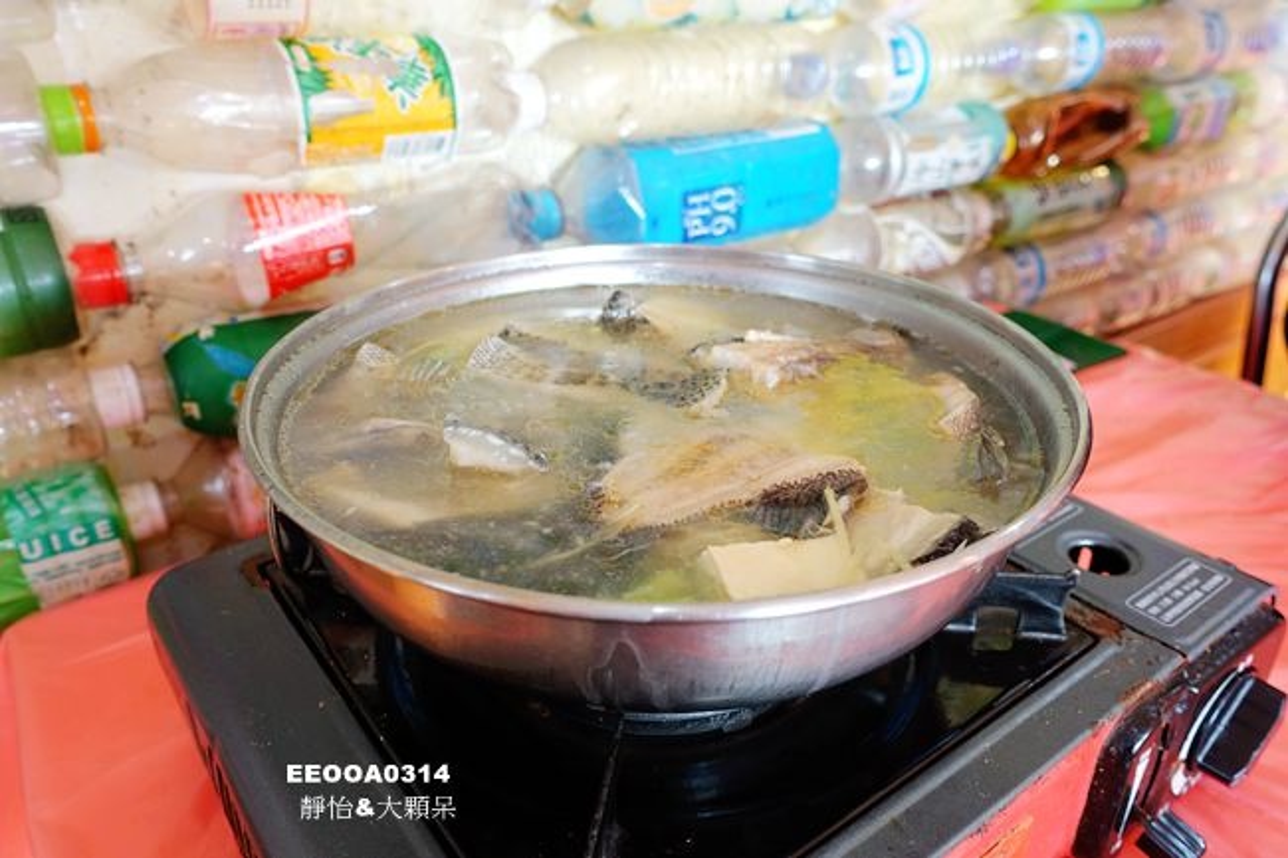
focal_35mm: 26
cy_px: 429
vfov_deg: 49.5
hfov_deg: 69.4
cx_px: 644
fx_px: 930
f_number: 2.8
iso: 125
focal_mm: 9.61
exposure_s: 1/40
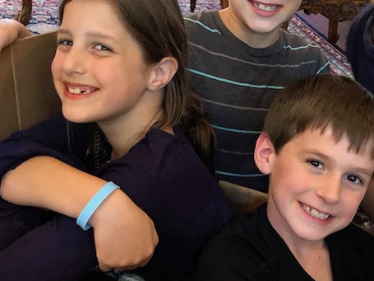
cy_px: 157
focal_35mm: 63
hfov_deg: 30.7
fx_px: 680
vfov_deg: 23.3
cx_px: 213
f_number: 1.8
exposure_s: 1/10
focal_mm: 4
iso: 100
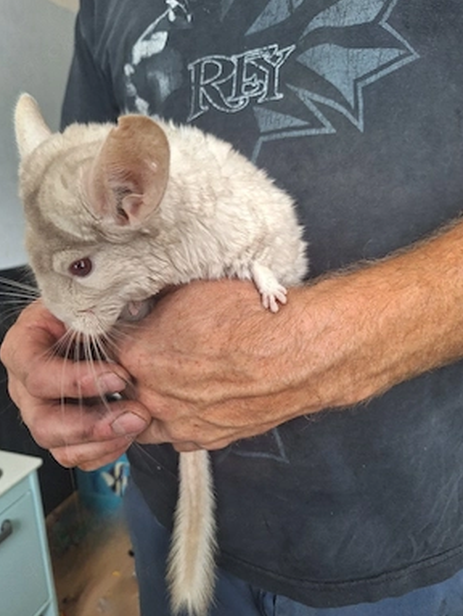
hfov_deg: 56.9
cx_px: 225
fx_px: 427
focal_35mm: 24
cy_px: 309
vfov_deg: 71.5
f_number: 1.8
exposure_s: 1/50
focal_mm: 5.54
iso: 200
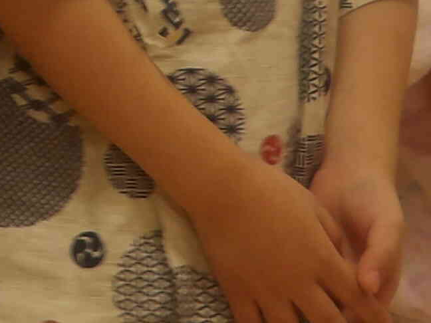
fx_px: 1893
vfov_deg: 9.0
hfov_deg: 12.3
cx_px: -250
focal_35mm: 152
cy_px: -389
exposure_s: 1/66
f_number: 3
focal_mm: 4.9
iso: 100
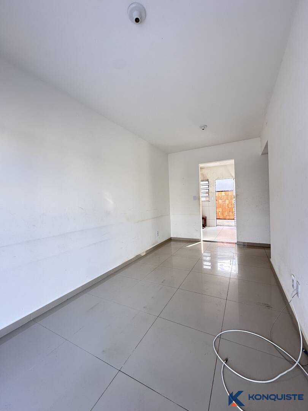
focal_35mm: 14
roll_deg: +1.3
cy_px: 206
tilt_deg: -1.1
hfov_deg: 85.7
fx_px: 166
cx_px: 154
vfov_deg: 102.1
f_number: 2.2
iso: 80
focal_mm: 2.22
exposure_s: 1/99
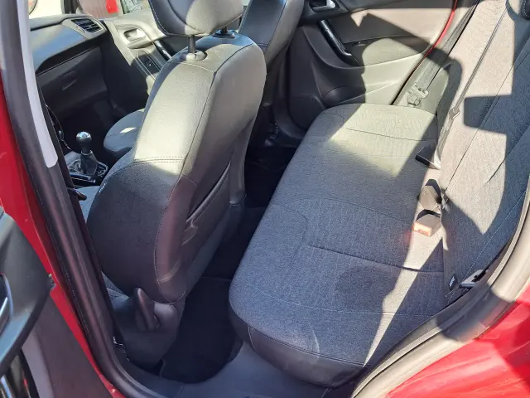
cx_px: 265
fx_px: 413
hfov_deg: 65.3
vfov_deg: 51.4
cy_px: 199
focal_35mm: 27
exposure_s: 1/60
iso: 50
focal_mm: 4
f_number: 1.8
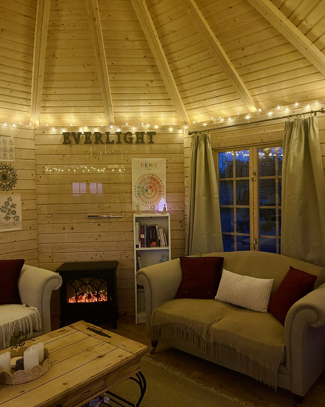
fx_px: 325
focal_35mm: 27
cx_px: 161
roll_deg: +2.0
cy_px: 209
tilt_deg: -3.8
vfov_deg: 64.1
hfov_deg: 53.2
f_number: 1.6
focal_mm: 5.1
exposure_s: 1/28
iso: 800
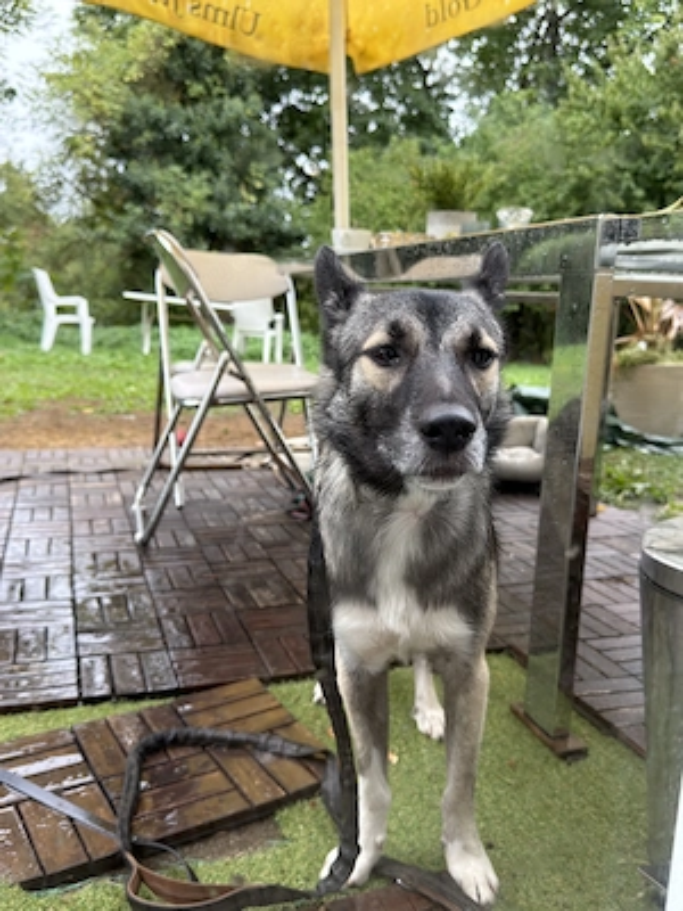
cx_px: 342
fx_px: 816
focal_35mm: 31
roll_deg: -3.5
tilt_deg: -10.0
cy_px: 456
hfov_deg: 45.4
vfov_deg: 58.4
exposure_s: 1/106
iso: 200
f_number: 1.78
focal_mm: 6.76
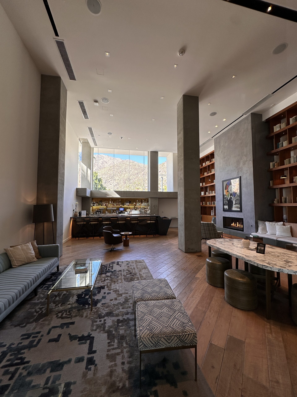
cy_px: 198
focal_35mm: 14
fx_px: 160
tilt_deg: +4.2
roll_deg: +0.1
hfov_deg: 85.7
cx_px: 148
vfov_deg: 102.1
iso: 40
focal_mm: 2.22
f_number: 2.2
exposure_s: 1/126
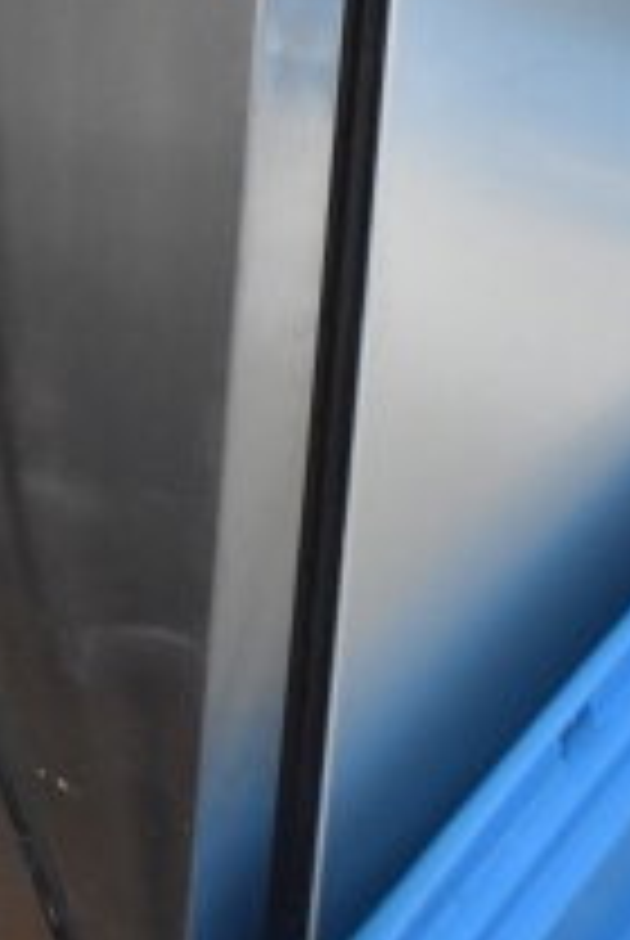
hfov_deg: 11.6
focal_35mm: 118
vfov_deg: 15.2
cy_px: -704
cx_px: 72
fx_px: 3087
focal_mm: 18
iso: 1600
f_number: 3.5
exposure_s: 1/30
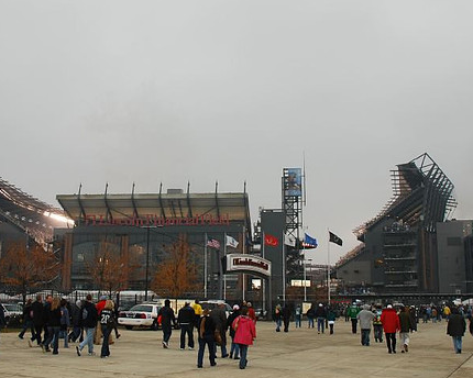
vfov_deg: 39.1
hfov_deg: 47.9
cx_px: 221
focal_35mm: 38
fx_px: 532
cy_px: 201
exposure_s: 1/60
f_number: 5.6
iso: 200
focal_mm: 20
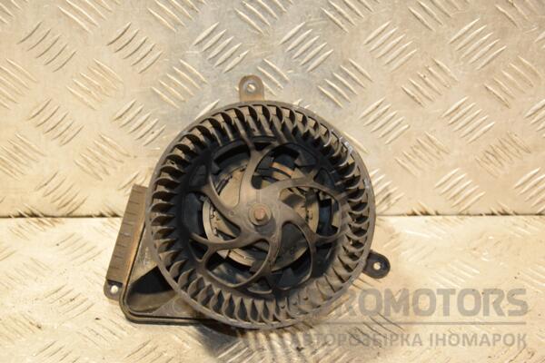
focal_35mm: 87
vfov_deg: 15.7
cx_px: 272
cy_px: 182
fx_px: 1317
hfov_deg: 23.4
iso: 800
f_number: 5
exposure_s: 1/80
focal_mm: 58
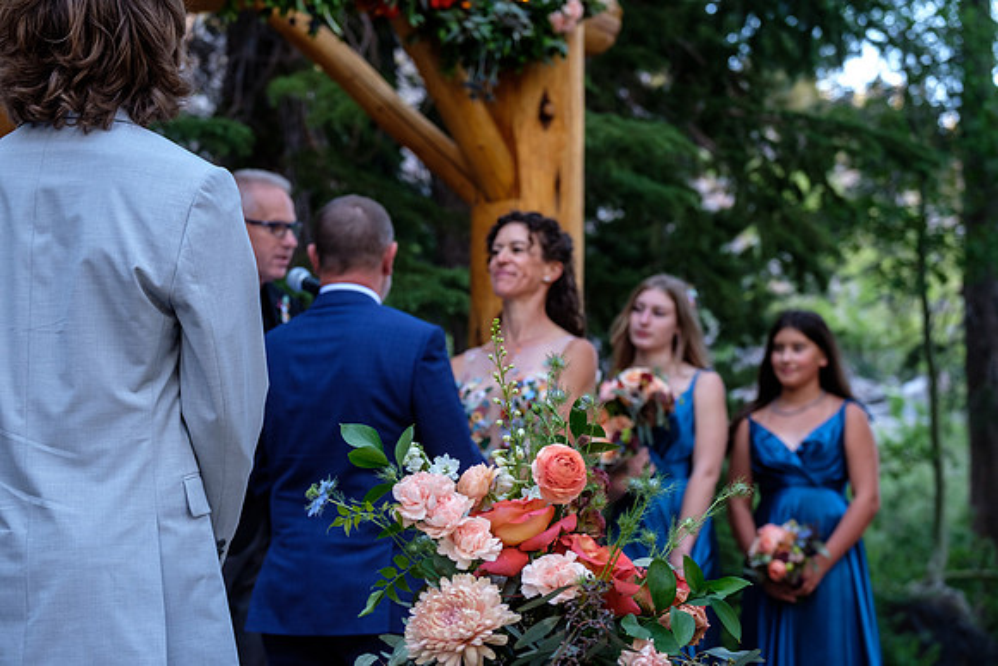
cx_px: 499
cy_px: 333
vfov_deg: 18.2
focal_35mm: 75
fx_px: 2080
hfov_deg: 27.0
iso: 1000
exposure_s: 1/140
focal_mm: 50
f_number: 4
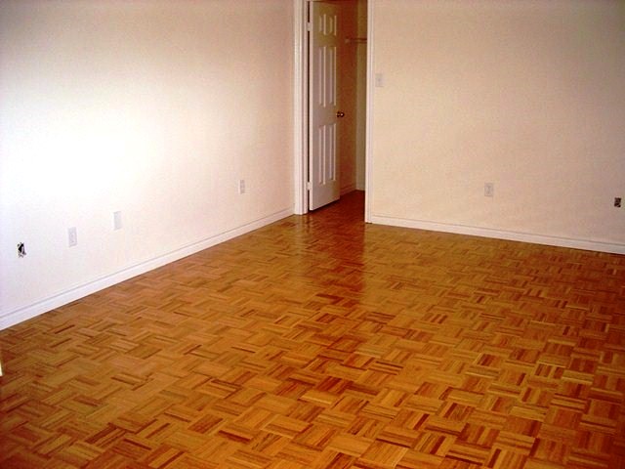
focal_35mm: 38
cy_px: 234
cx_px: 312
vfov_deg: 37.7
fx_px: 686
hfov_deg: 49.0
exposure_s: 1/80
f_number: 2.6
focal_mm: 5.8
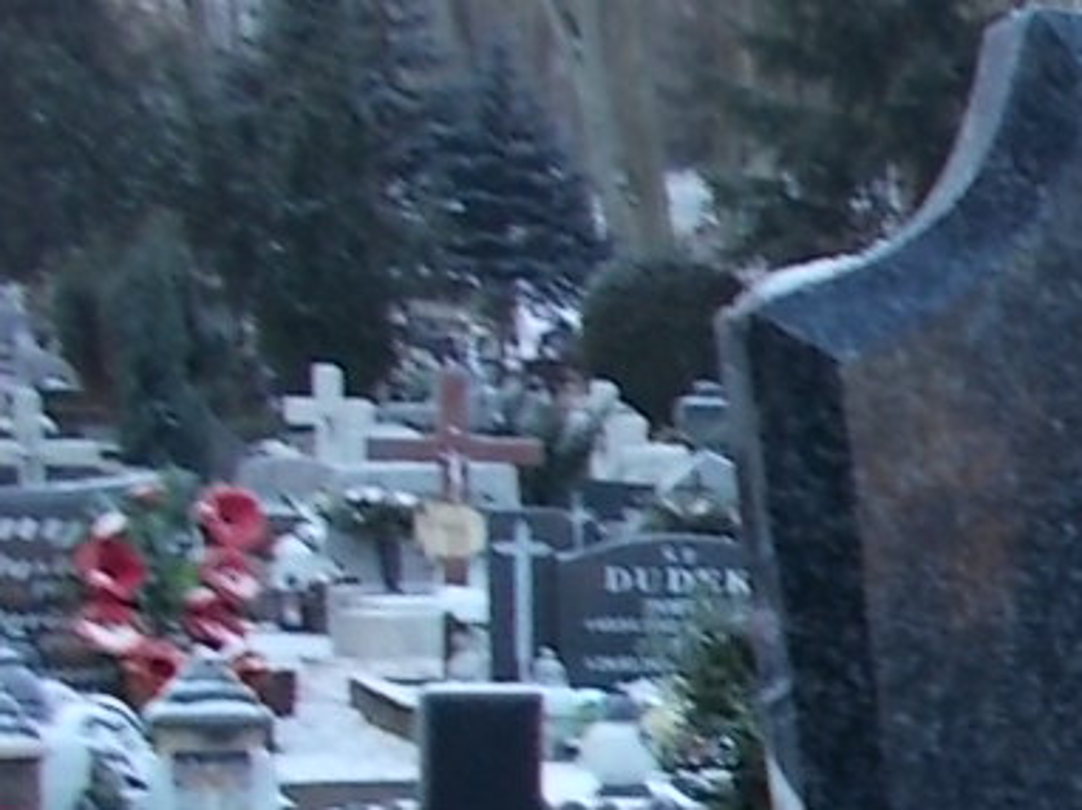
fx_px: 3405
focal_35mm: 109
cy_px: 906
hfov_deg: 15.2
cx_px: 2056
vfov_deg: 13.3
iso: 80
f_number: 3.2
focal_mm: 4.6
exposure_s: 1/50
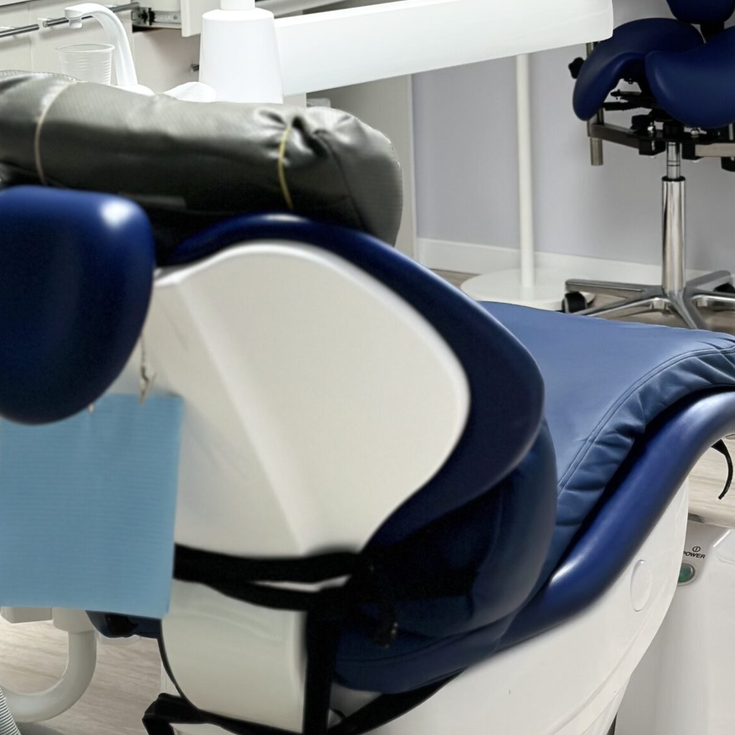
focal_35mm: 94
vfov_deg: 18.3
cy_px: 151
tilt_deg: -11.5
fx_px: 2258
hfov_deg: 18.5
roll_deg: +1.4
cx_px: 415
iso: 80
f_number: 1.78
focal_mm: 6.86
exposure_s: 1/216
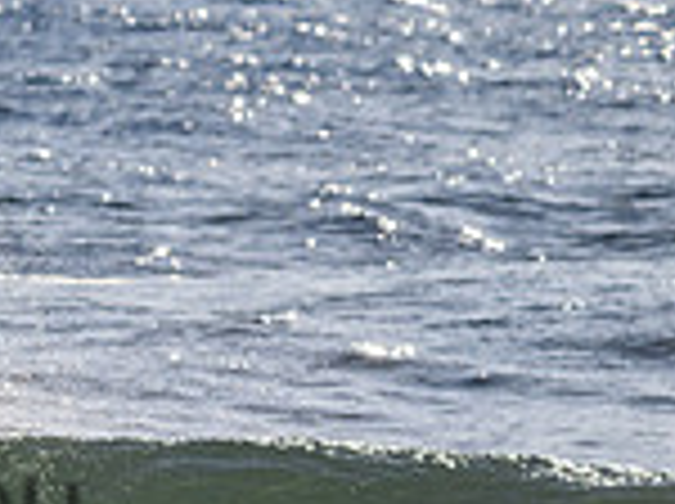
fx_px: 28989
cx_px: -396
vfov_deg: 1.0
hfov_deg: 1.3
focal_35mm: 1489
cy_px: 461
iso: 560
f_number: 11
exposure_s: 1/2000
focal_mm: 400
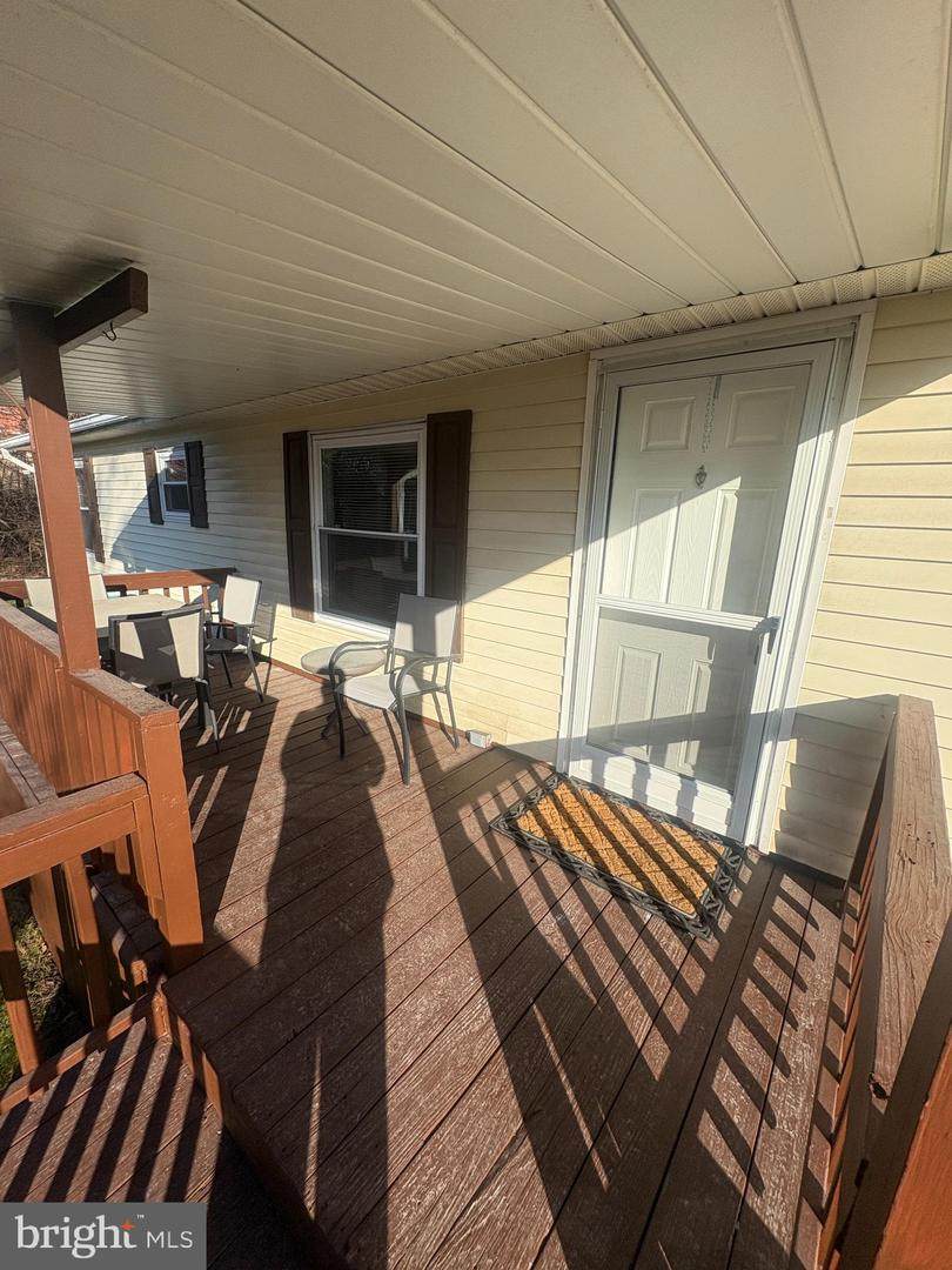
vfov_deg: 102.1
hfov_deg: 85.7
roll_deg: -3.0
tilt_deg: -12.9
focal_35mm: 14
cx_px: 476
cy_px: 635
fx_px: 513
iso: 40
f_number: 2.2
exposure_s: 1/1709
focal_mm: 2.22
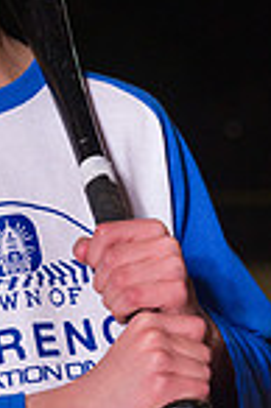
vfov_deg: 8.1
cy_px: 285
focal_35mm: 253
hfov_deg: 5.4
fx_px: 2863
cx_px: -50
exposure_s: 1/500
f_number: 5.6
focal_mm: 82
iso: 2000
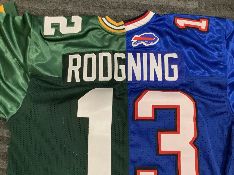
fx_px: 210
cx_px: 117
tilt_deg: -82.6
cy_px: 88
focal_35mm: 31
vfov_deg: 45.4
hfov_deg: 58.4
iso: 400
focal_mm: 3.3
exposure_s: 1/30
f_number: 2.4
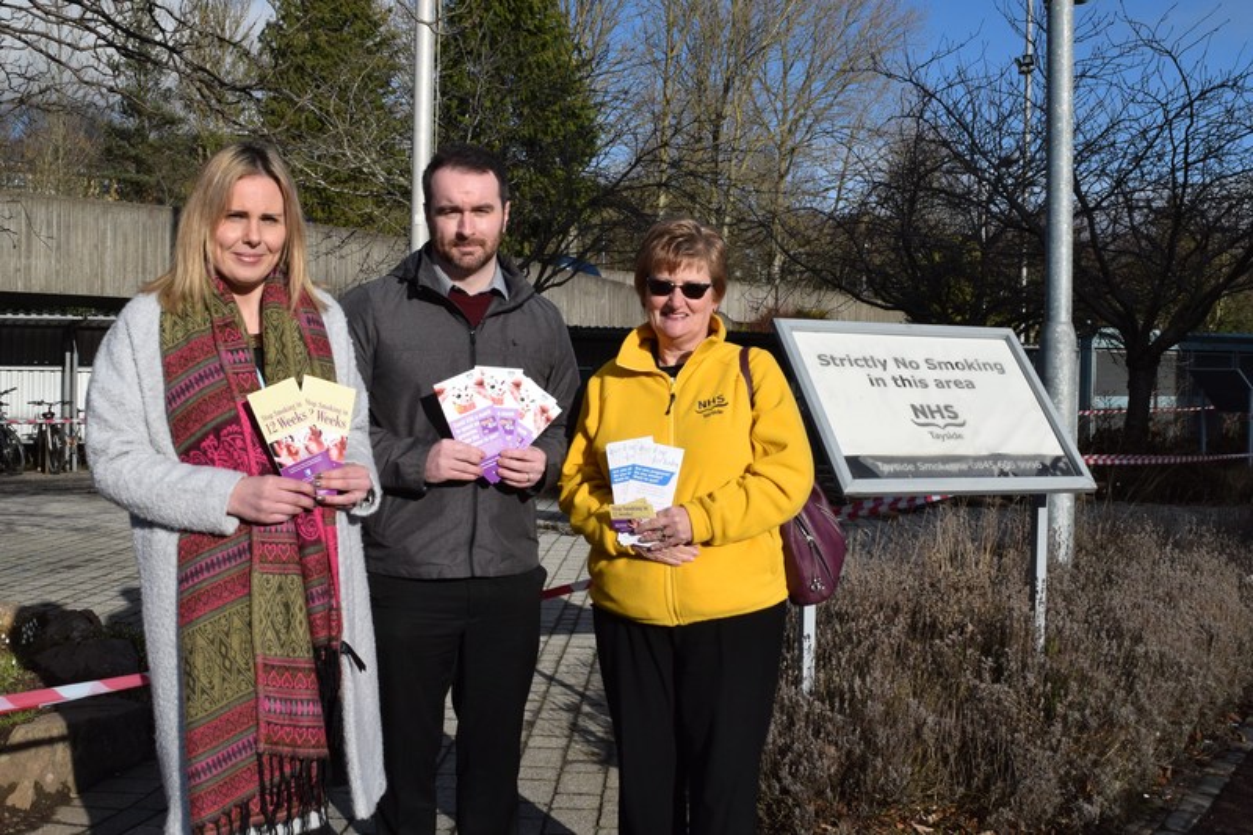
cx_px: 626
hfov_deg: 59.5
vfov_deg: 41.7
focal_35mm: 32
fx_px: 1096
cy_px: 418
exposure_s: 1/1000
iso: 800
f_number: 16
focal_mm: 21
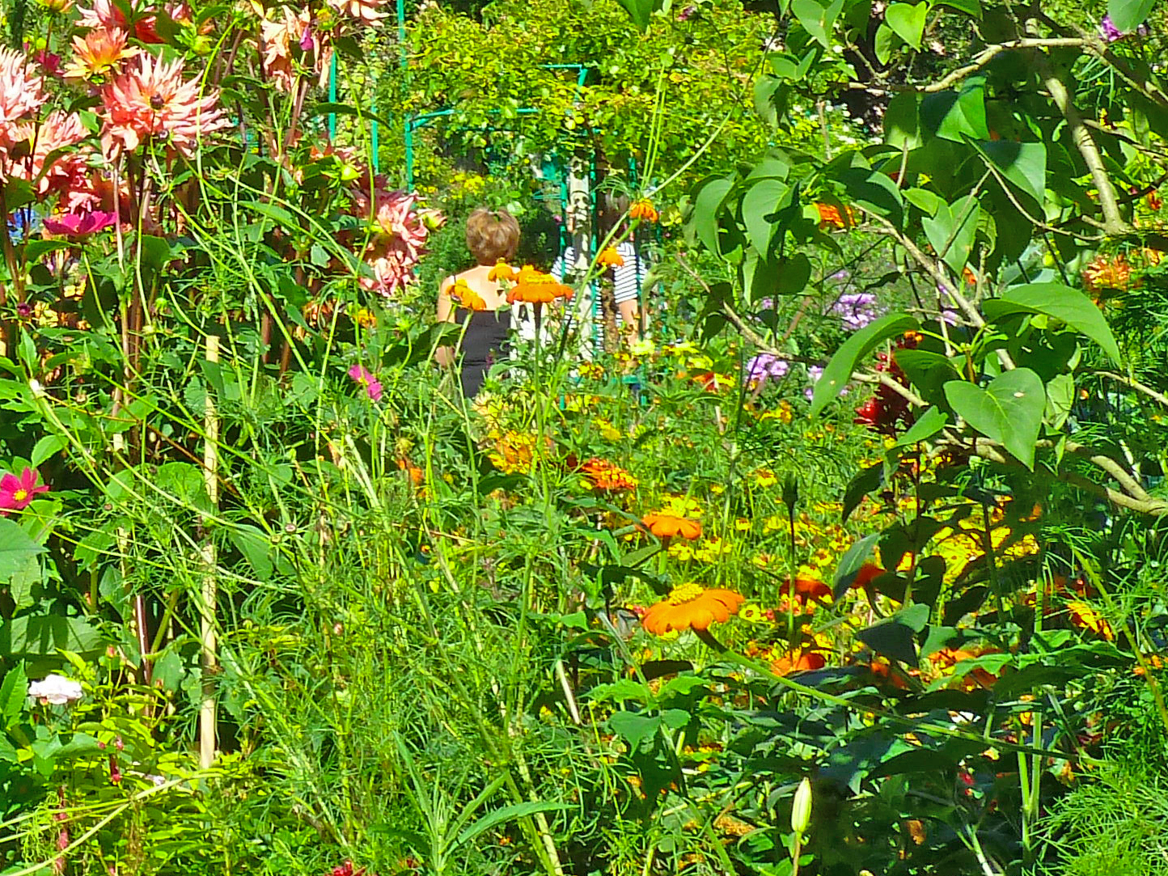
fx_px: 4859
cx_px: -200
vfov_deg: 10.3
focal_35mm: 144
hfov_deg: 13.4
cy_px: 108
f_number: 3.8
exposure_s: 1/320
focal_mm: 8.5
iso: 80
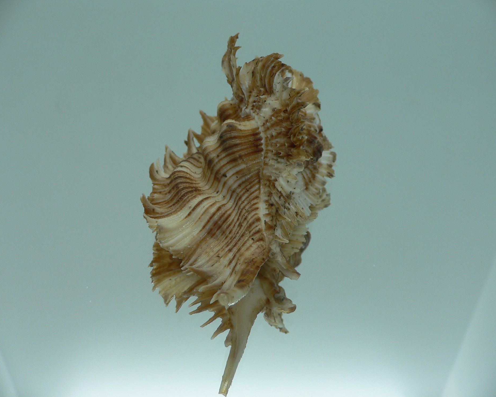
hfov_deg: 49.1
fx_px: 543
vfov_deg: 40.1
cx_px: 249
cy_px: 196
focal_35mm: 37
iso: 80
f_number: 2.8
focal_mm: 4.6
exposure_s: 1/60
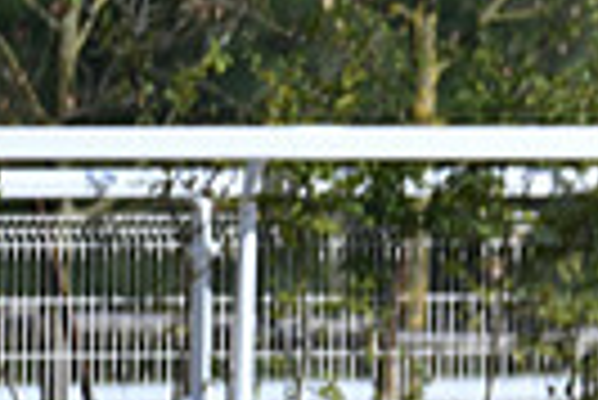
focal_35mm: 1747
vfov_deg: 0.8
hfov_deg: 1.2
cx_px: 1205
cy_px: 326
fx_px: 29051
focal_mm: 400
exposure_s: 1/1600
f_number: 4.5
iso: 220
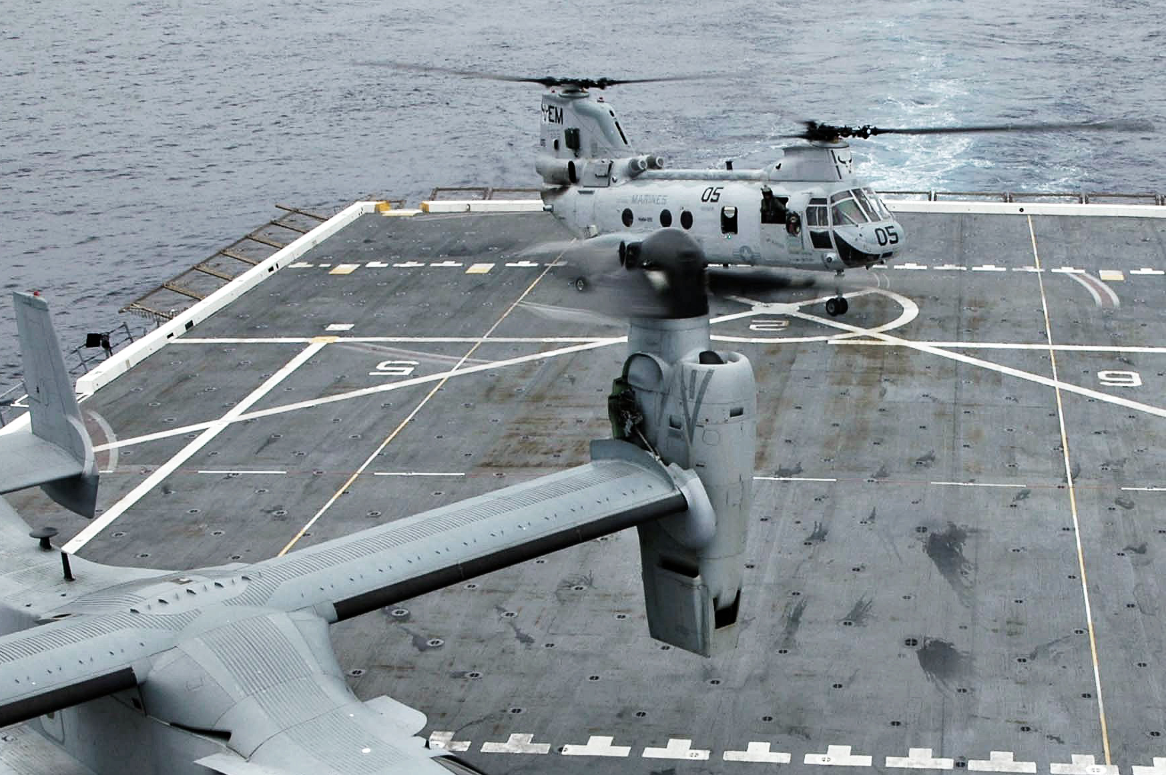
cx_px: 782
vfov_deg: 21.8
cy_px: 526
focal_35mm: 62
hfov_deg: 32.1
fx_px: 2006
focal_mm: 24
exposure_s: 1/100
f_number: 20
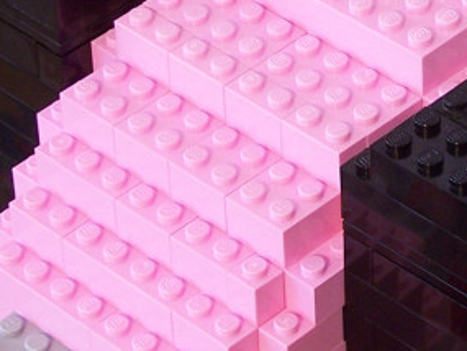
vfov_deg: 6.2
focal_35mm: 241
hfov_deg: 8.1
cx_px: 564
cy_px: 26
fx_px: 3253
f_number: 3.2
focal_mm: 11.1
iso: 80
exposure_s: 1/2
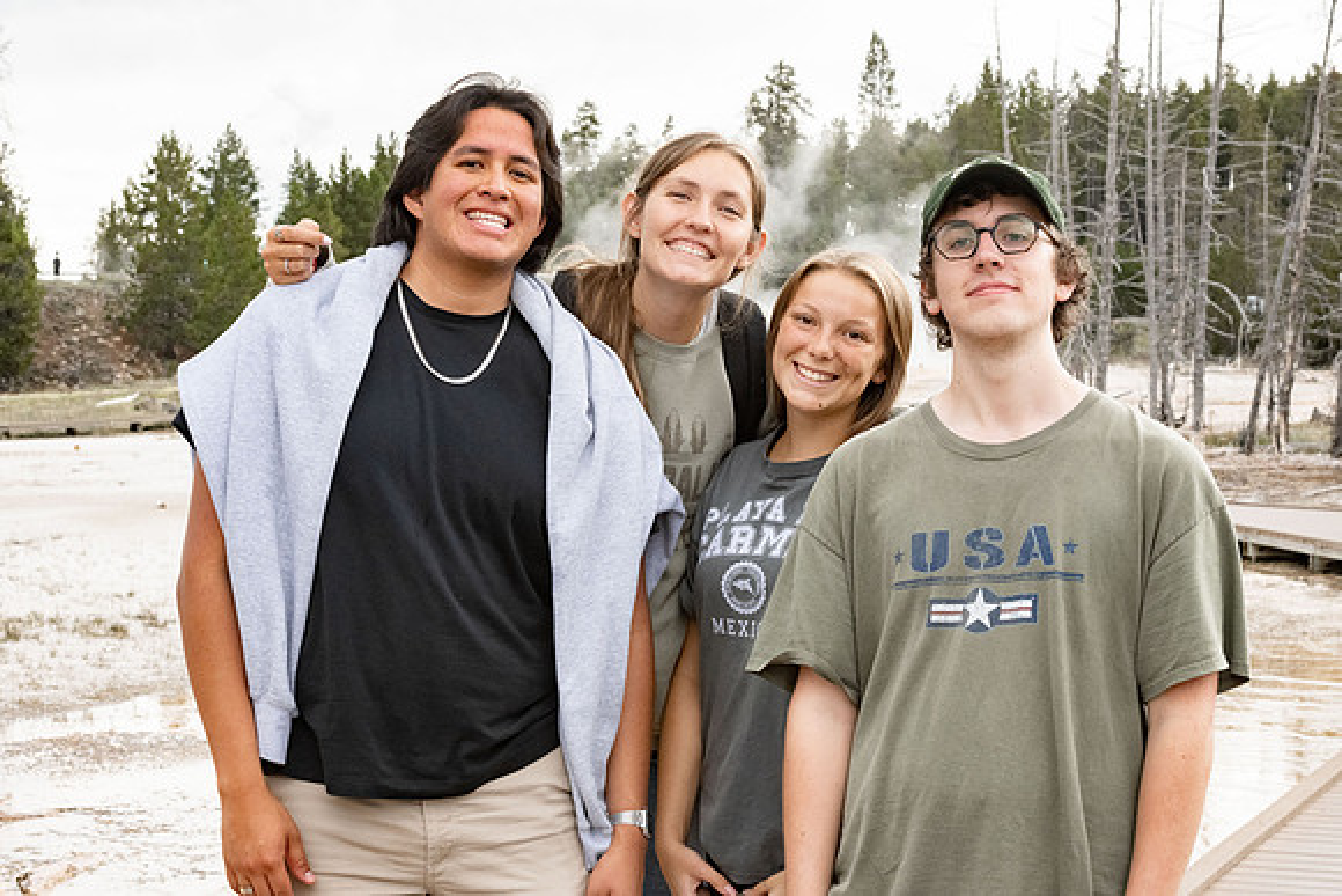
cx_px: 714
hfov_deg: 25.8
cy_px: 449
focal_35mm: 79
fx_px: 2929
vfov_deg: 17.4
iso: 1600
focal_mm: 70
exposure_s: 1/320
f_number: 13
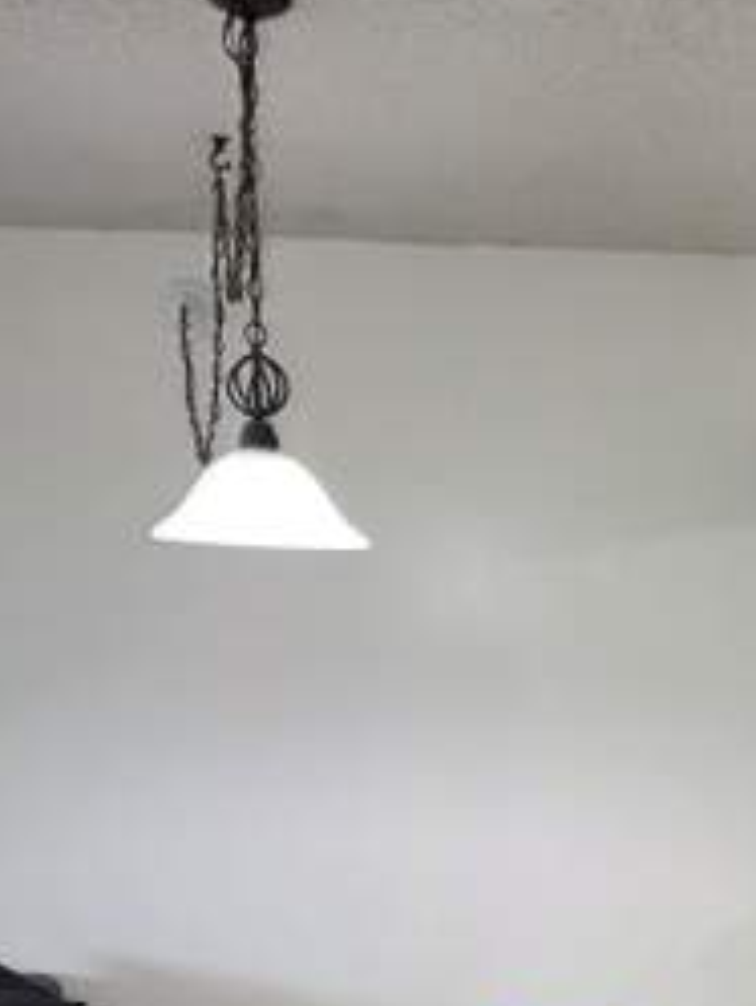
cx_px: 606
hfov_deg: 24.4
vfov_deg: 28.9
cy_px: 1164
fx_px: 1717
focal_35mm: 59
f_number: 1.7
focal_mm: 6.3
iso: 320
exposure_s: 1/120
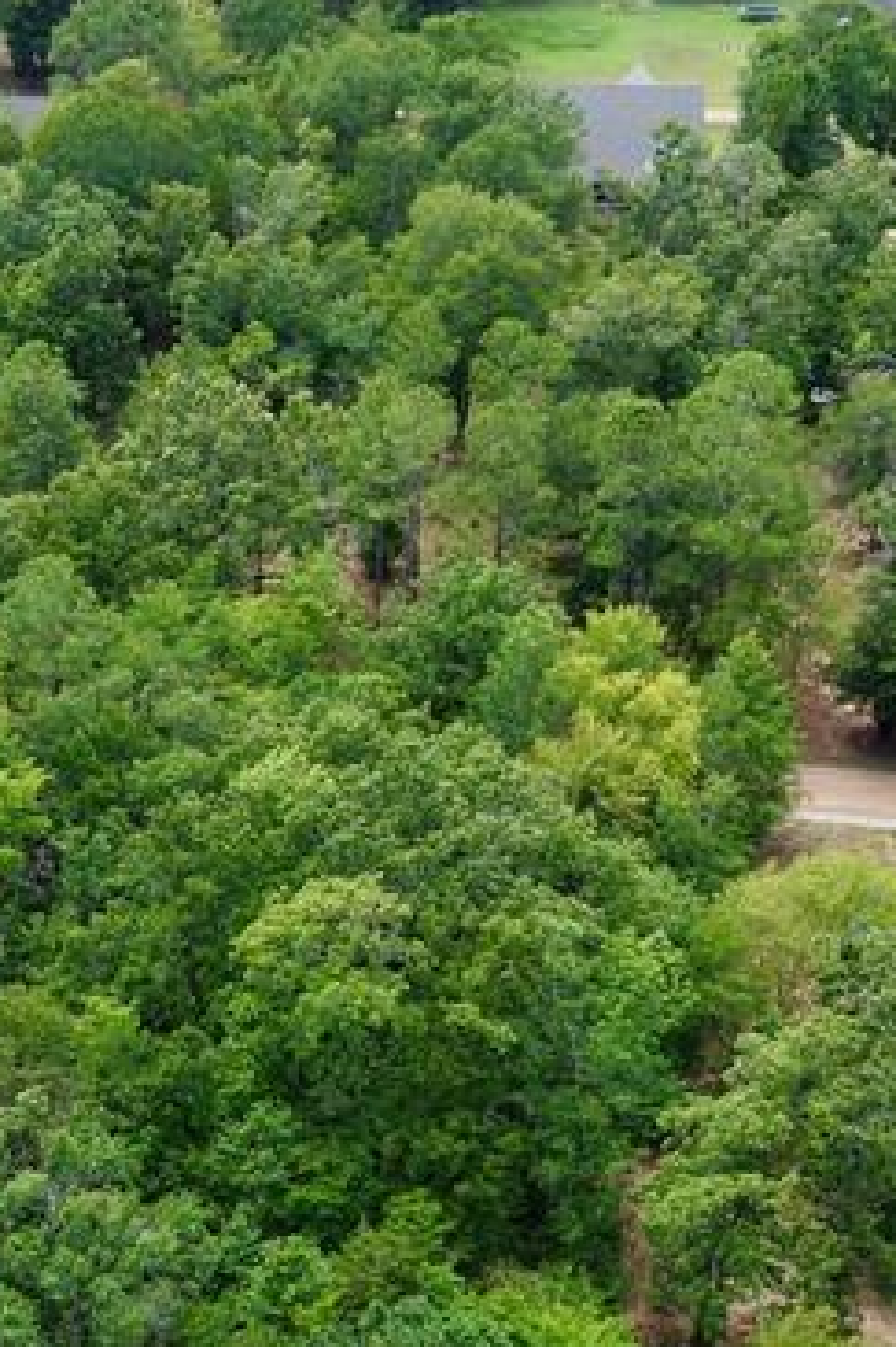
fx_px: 2616
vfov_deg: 27.2
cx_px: 365
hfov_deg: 19.4
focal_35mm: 70
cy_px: 1351
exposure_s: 1/1000
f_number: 1.8
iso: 100
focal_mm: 8.67
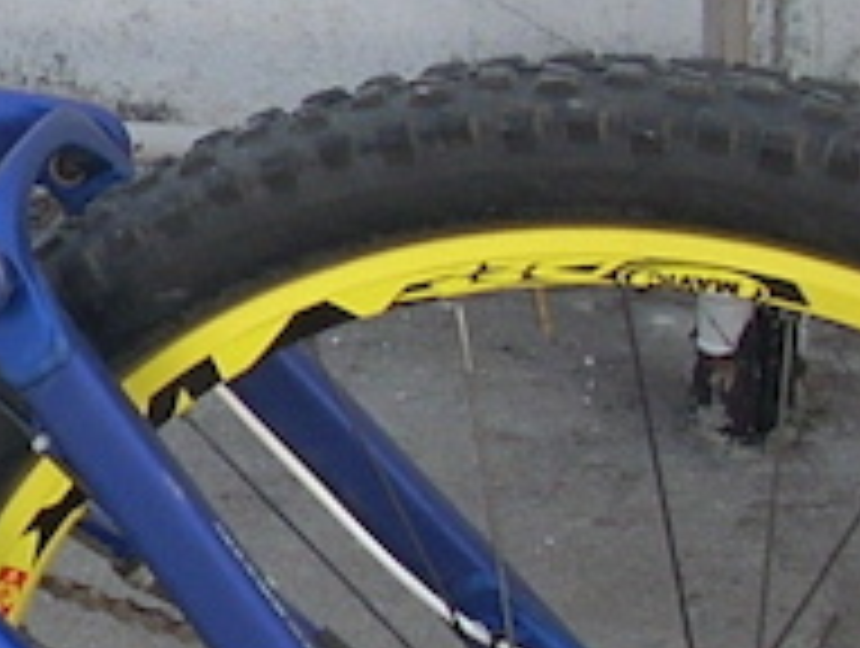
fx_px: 4928
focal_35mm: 198
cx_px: -504
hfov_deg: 9.6
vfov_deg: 7.5
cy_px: 58
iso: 64
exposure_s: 1/229
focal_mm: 6.2
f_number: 2.8
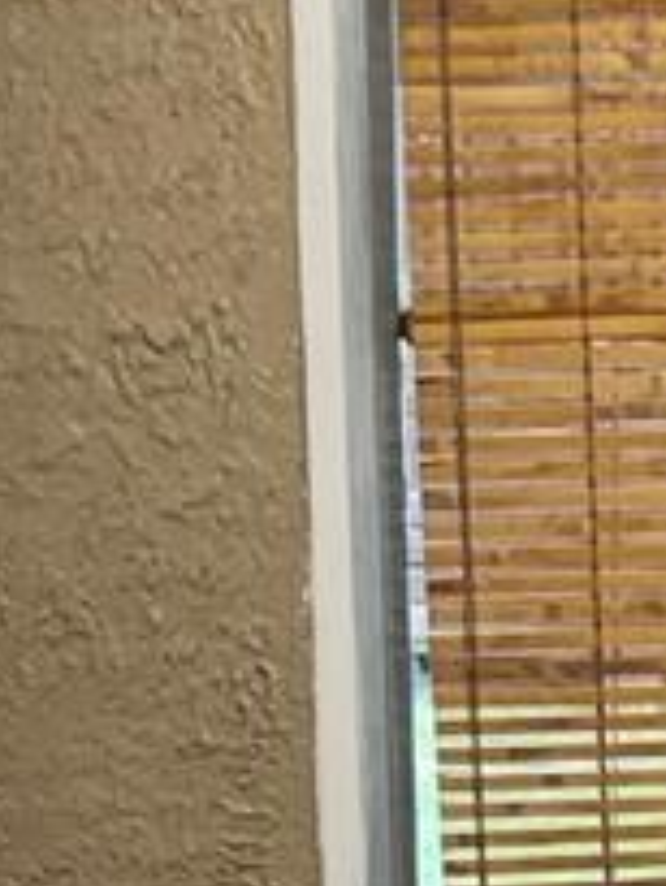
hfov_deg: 7.5
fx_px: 4997
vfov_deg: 9.4
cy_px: 1811
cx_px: 943
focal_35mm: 195
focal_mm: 5.7
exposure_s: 1/120
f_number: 1.5
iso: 80
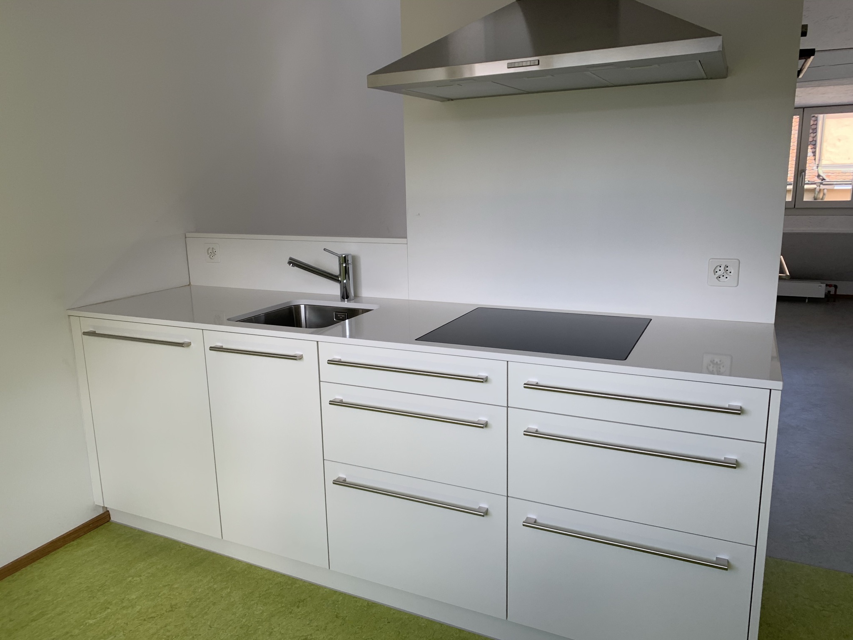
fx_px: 641
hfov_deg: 67.3
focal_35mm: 26
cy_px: 320
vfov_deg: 53.1
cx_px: 426
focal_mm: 4.25
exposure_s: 1/191
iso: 25
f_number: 1.8
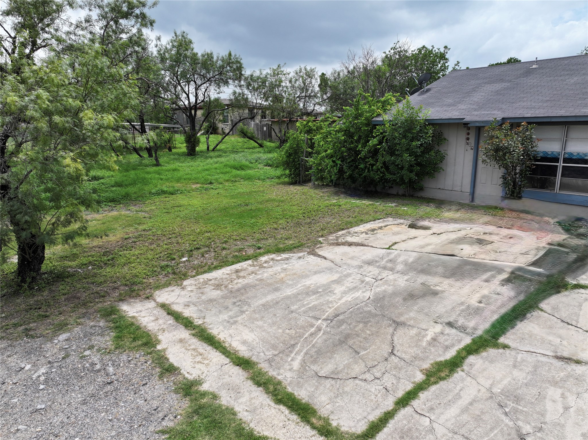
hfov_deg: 71.6
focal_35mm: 24
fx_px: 408
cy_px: 220
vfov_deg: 56.8
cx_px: 294
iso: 100
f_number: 2.8
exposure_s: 1/1600
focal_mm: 12.29
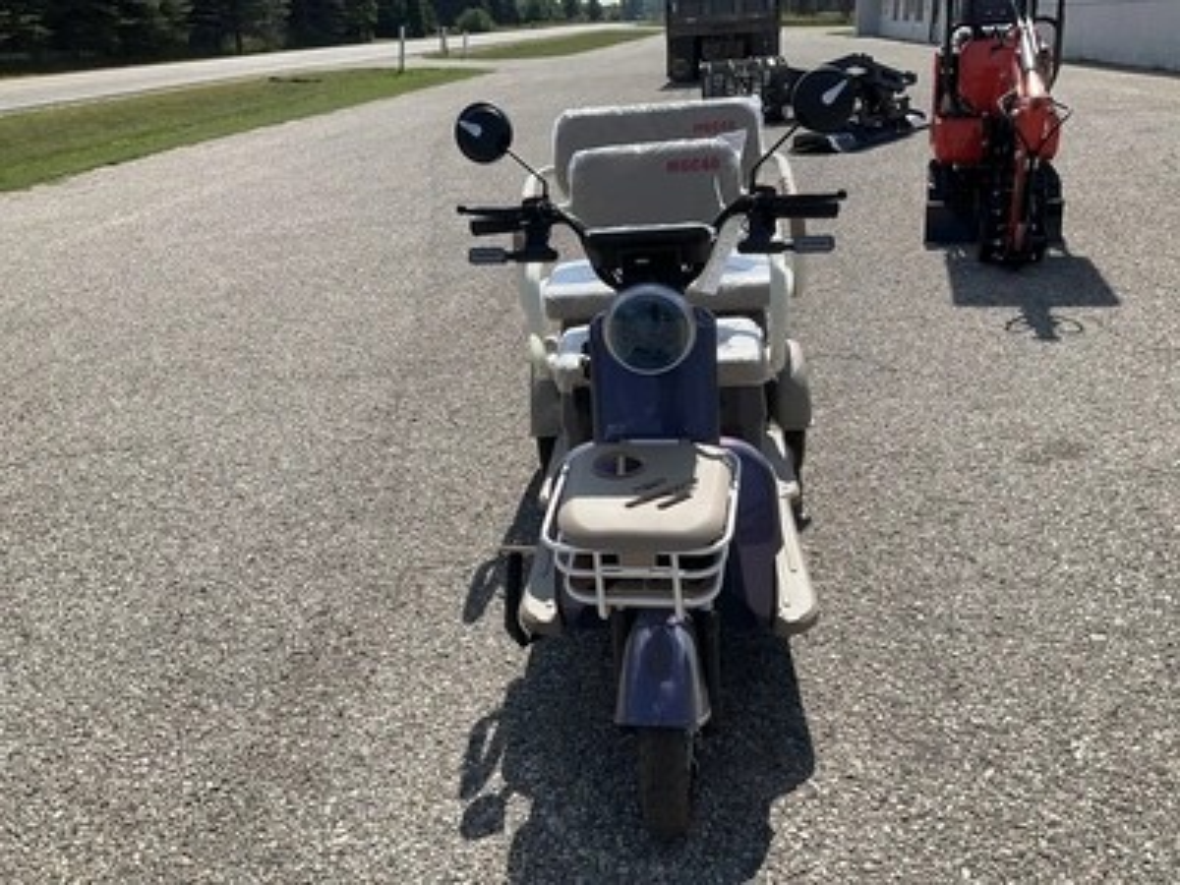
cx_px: 590
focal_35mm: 29
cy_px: 442
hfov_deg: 61.7
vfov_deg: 48.2
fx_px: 989
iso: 25
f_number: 1.8
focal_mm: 3
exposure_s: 1/2058
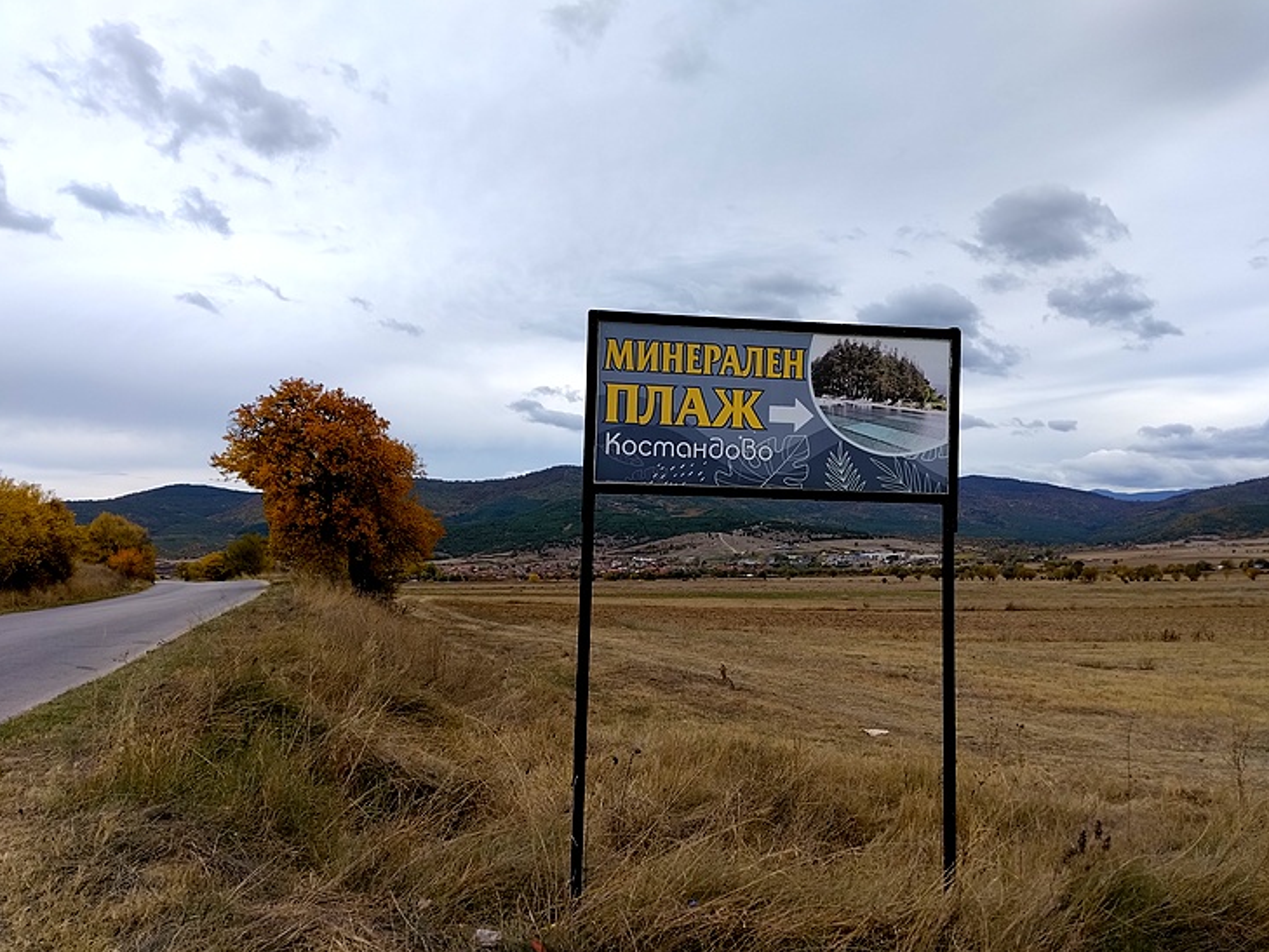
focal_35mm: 28
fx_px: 1027
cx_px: 621
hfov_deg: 63.4
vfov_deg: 49.8
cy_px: 478
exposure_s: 1/315
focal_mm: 4.05
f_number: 1.8
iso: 100
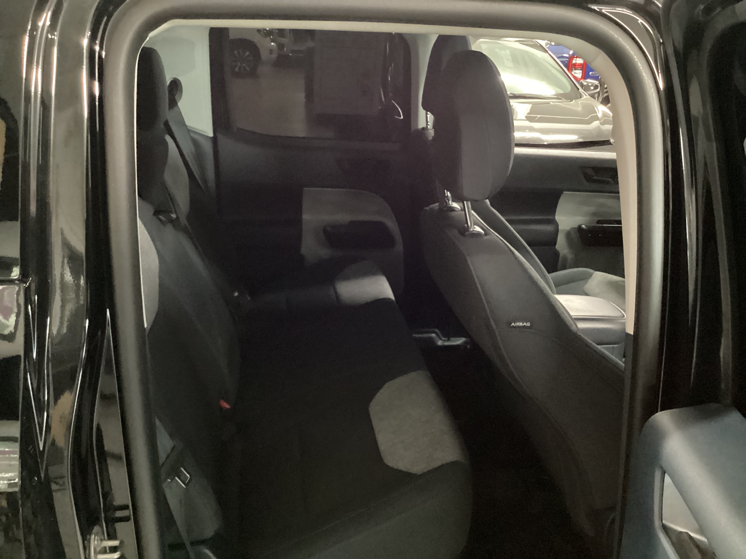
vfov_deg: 45.4
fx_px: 668
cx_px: 373
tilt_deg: -19.5
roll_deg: -1.6
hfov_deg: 58.4
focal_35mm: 31
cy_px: 280
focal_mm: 3.3
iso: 800
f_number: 2.4
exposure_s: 1/17
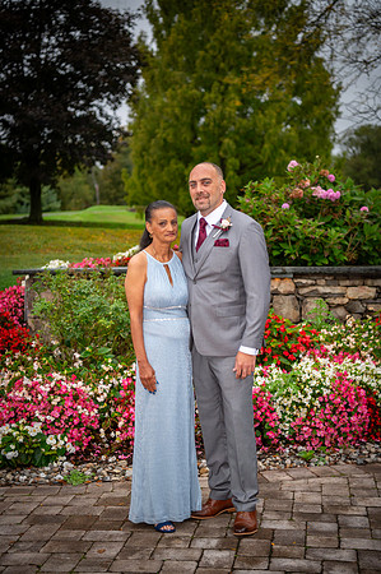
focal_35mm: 55
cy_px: 287
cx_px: 190
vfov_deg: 36.3
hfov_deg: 24.6
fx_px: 875
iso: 800
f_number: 2.8
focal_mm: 55
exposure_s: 1/2000
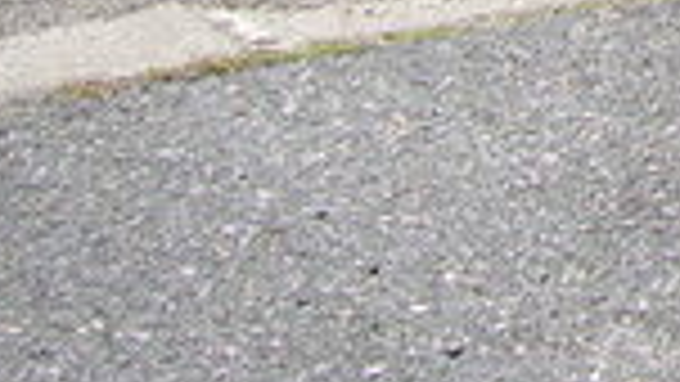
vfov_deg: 7.1
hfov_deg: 12.5
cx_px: 1225
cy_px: -638
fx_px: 2831
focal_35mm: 157
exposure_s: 1/350
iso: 80
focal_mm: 5.6
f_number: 2.7
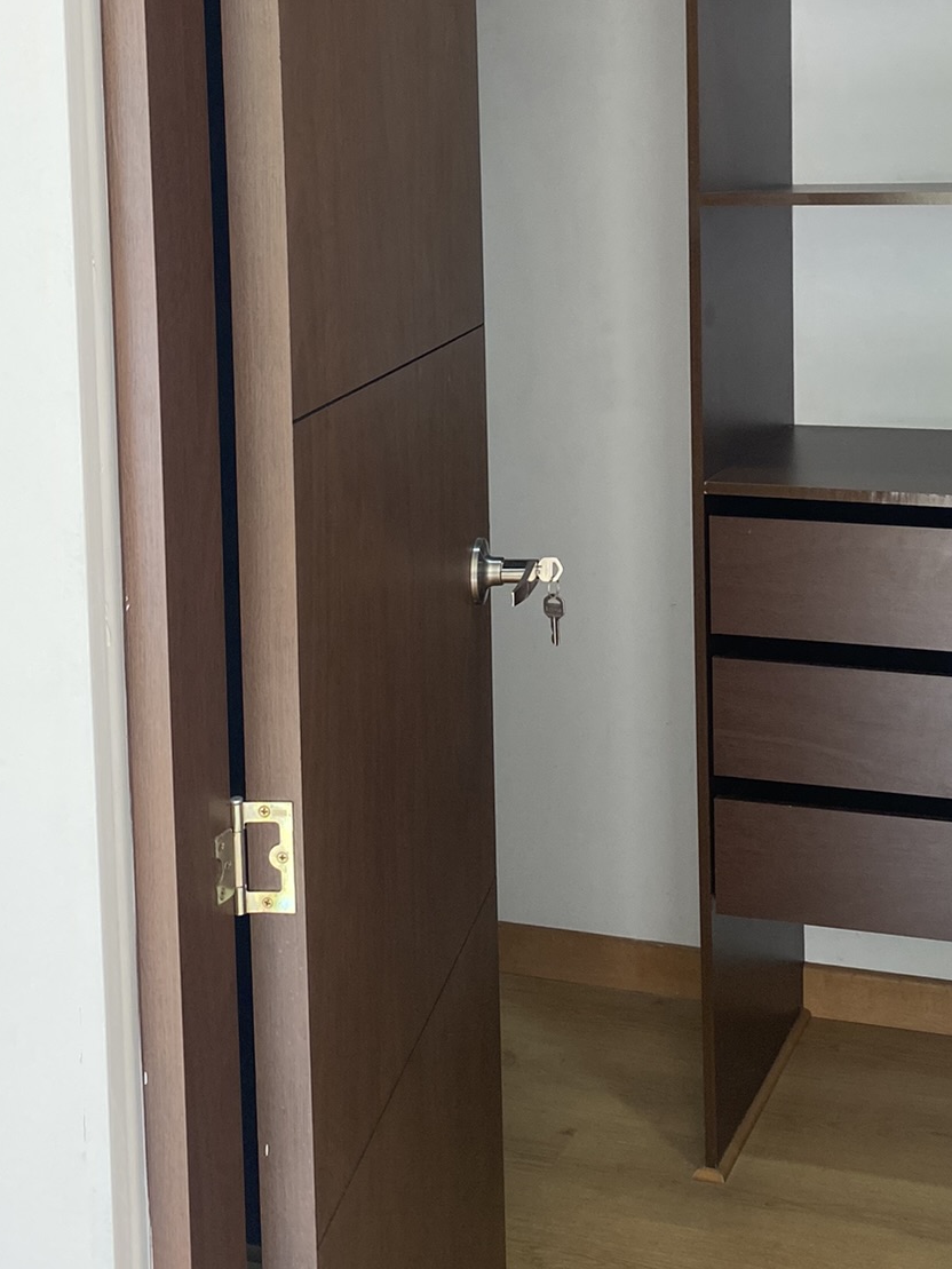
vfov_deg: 38.6
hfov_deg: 29.9
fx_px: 1760
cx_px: 679
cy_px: 308
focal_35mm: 48
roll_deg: +1.3
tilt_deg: -3.5
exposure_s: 1/121
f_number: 1.8
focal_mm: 4.25
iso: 125
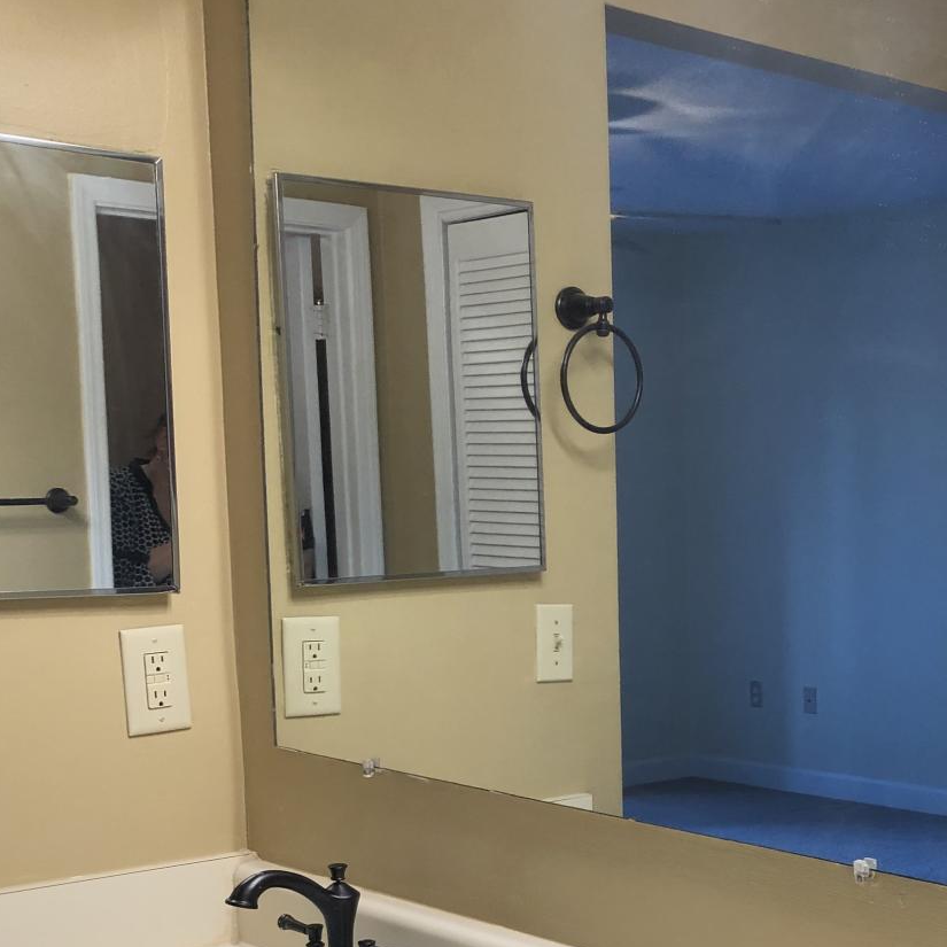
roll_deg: -0.3
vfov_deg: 27.9
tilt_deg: -9.2
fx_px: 1857
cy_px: 794
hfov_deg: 28.1
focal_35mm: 60
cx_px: 743
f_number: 1.8
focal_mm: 3.99
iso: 25
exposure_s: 1/30
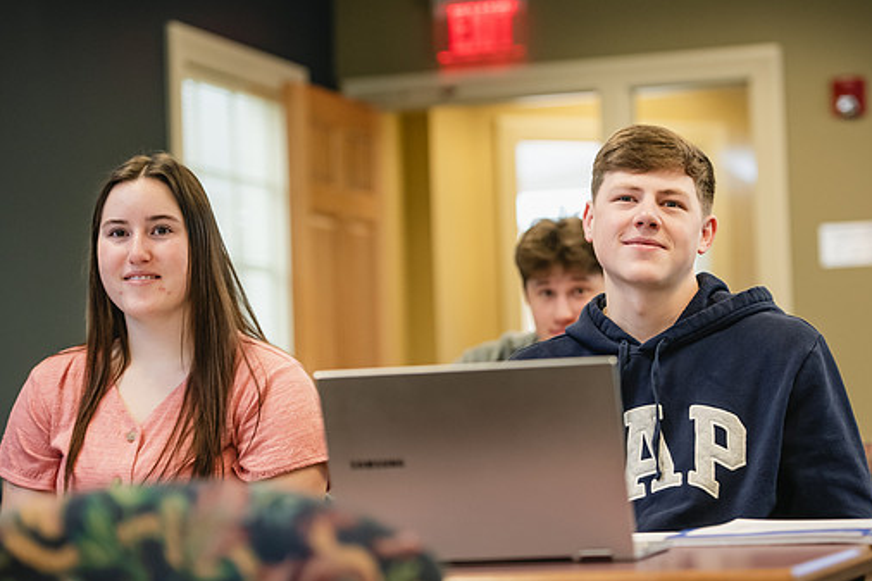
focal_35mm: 109
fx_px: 2639
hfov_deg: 18.8
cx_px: 458
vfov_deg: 12.6
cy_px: 318
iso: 1600
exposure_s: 1/200
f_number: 3.2
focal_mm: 95
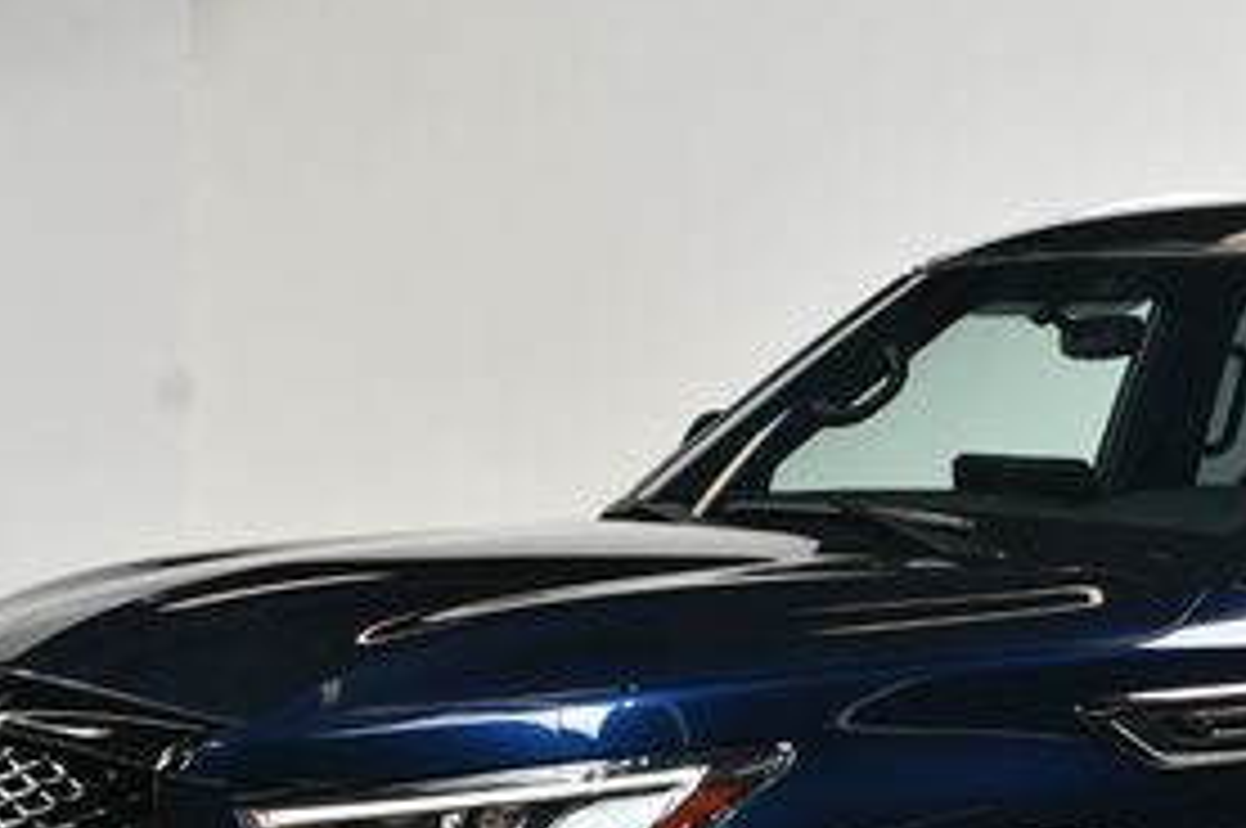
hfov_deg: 18.1
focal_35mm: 111
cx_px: 1183
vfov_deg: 12.2
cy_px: 832
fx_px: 3837
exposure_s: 1/160
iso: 100
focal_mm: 32
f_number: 9
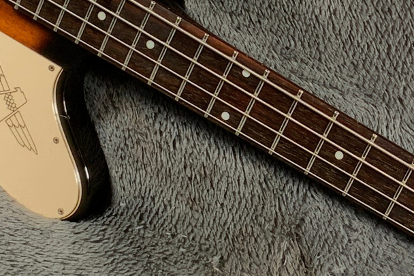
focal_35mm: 127
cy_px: 97
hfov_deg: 15.9
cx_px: 375
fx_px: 1460
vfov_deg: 10.8
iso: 50
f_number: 1.8
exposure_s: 1/78
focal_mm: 3
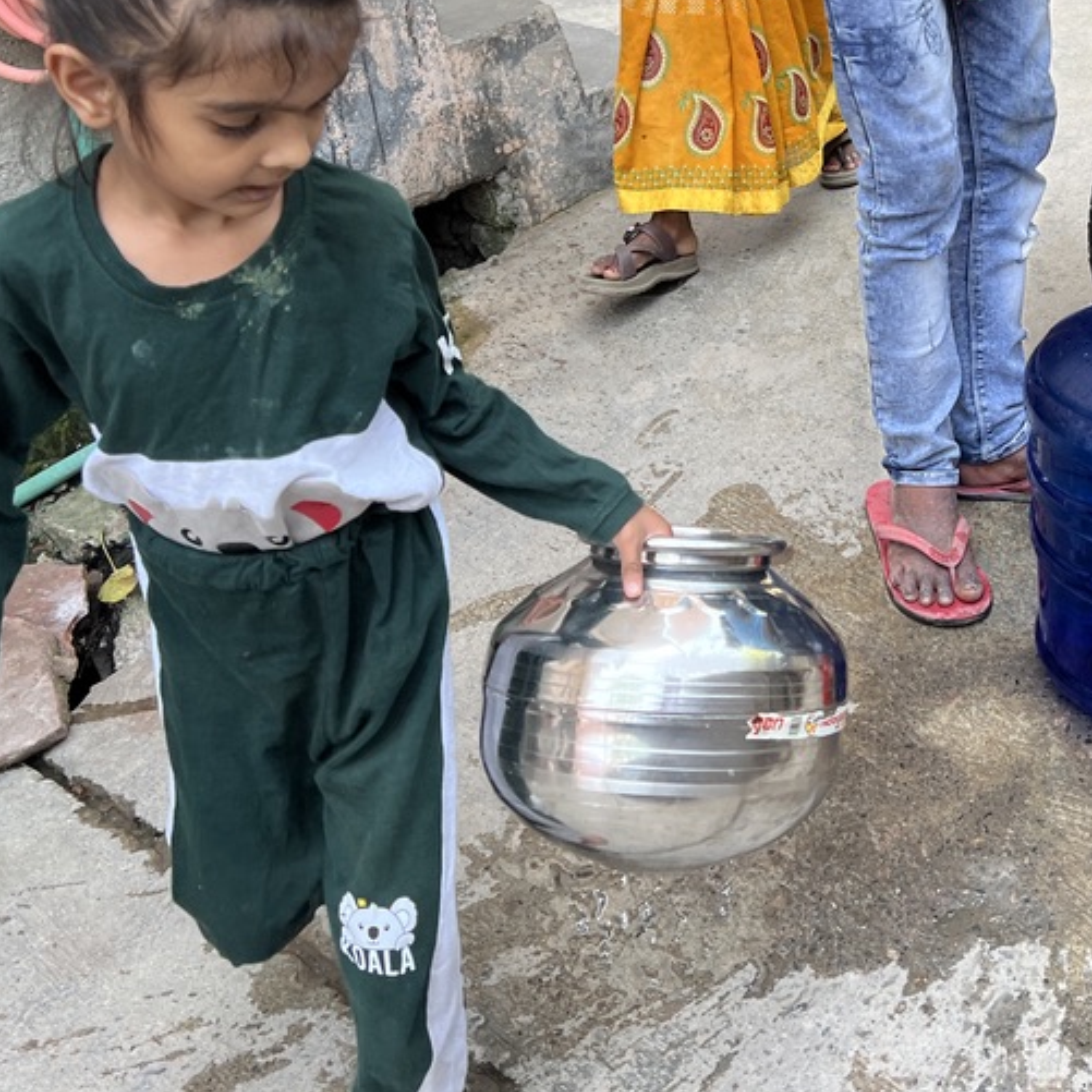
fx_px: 1677
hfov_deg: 34.6
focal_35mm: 47
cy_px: 270
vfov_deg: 35.3
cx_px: 915
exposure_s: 1/234
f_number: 1.5
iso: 40
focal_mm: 5.7
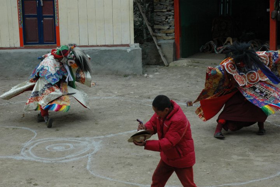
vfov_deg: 18.9
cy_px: 94
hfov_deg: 28.1
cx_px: 140
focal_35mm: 72
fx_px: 560
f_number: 8
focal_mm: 48
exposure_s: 1/250
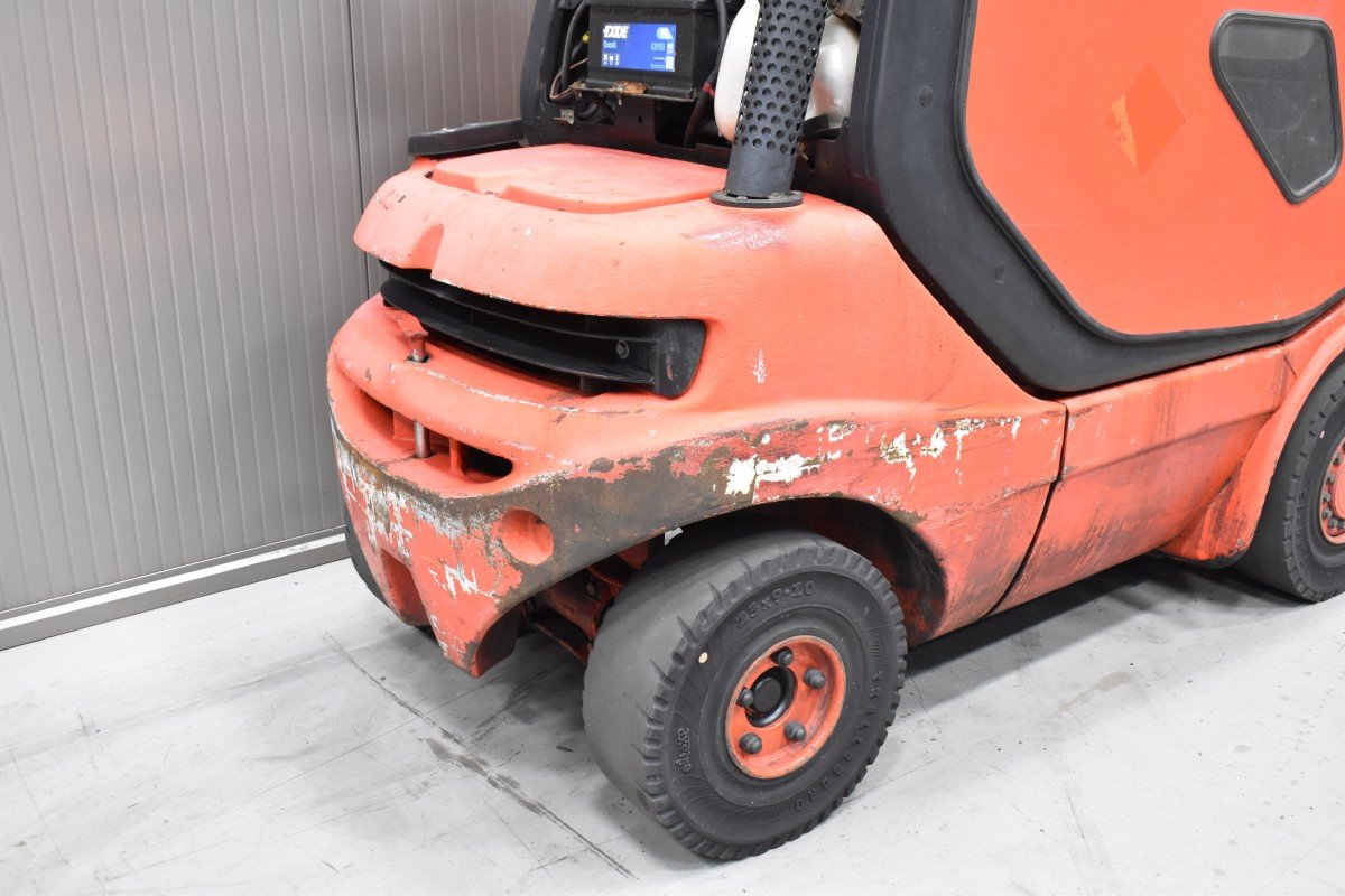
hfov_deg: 53.1
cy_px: 448
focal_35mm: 36
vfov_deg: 36.9
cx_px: 672
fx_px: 1345
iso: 1600
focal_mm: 24
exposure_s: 1/20
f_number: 5
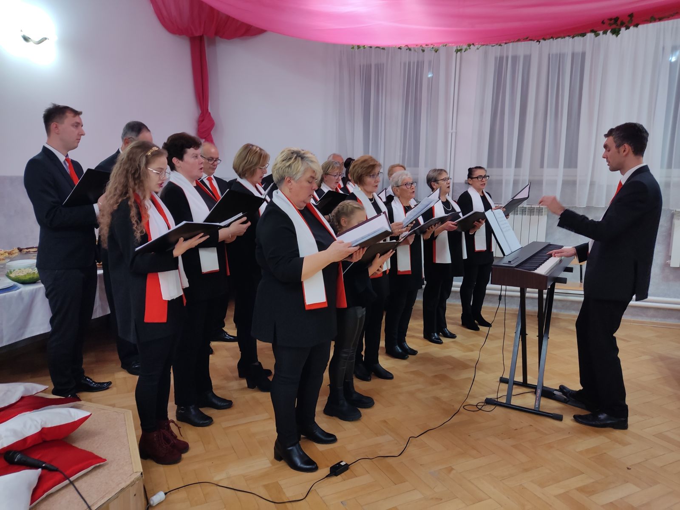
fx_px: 491
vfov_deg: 54.9
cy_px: 255
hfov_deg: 69.4
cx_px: 340
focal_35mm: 25
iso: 157
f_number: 1.79
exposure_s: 1/50
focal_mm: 4.71
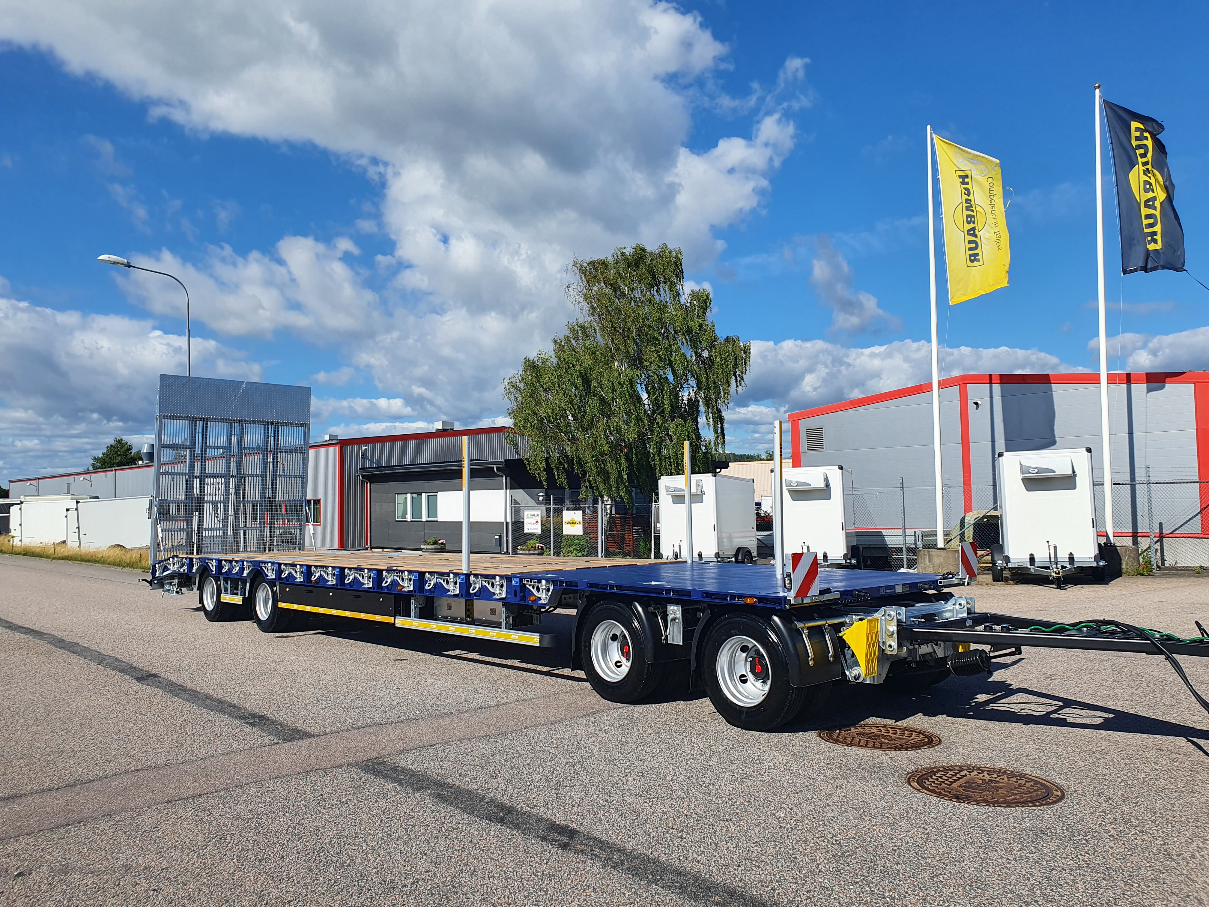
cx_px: 604
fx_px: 908
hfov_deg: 67.3
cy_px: 454
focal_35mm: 26
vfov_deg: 53.1
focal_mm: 4.32
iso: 50
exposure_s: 1/2312
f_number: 2.4
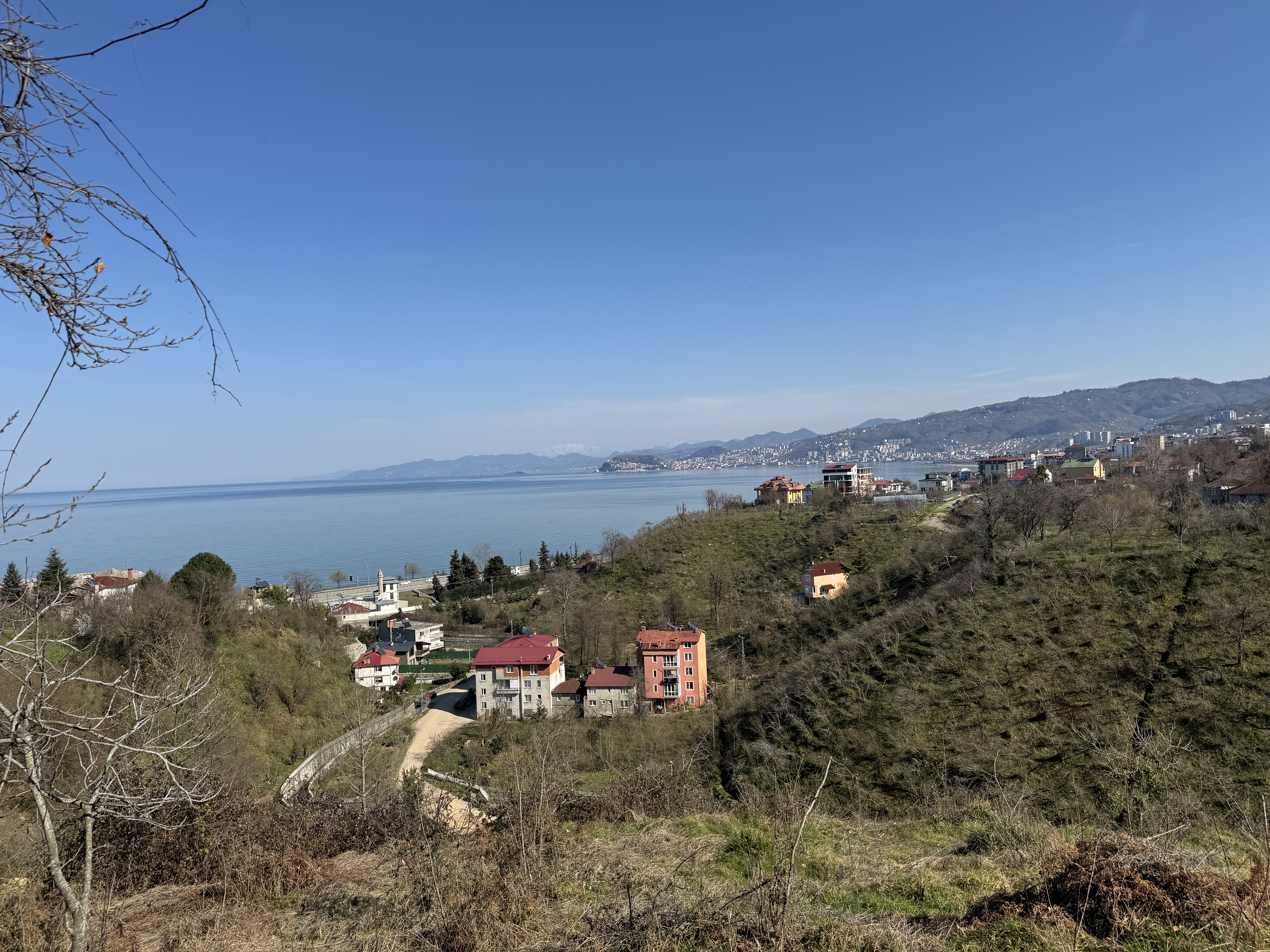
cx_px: 635
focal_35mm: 24
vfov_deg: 56.8
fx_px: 881
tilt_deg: -0.8
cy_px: 476
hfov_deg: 71.6
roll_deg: +2.1
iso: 80
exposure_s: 1/5814
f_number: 1.78
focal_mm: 6.76
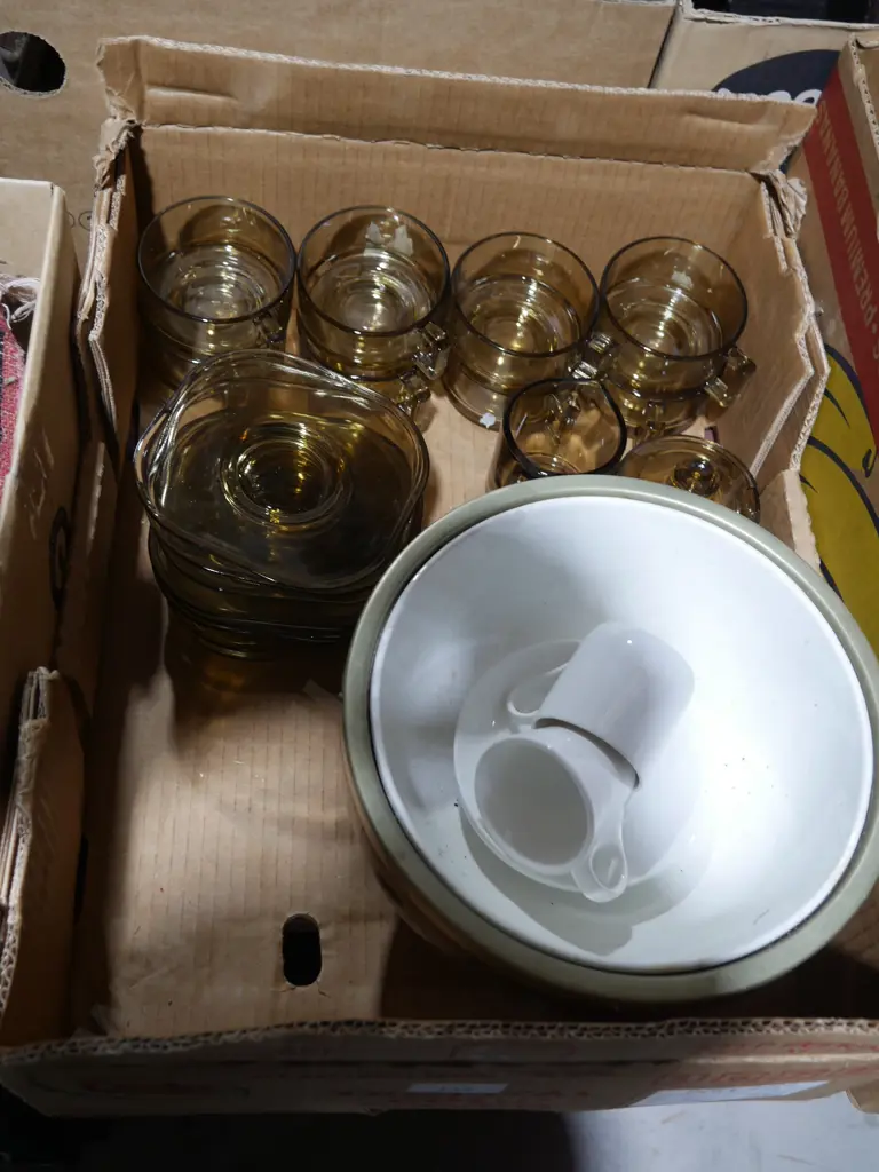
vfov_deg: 51.4
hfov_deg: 39.7
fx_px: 1219
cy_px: 586
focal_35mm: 36
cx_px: 440
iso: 400
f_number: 4
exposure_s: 1/60
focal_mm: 18
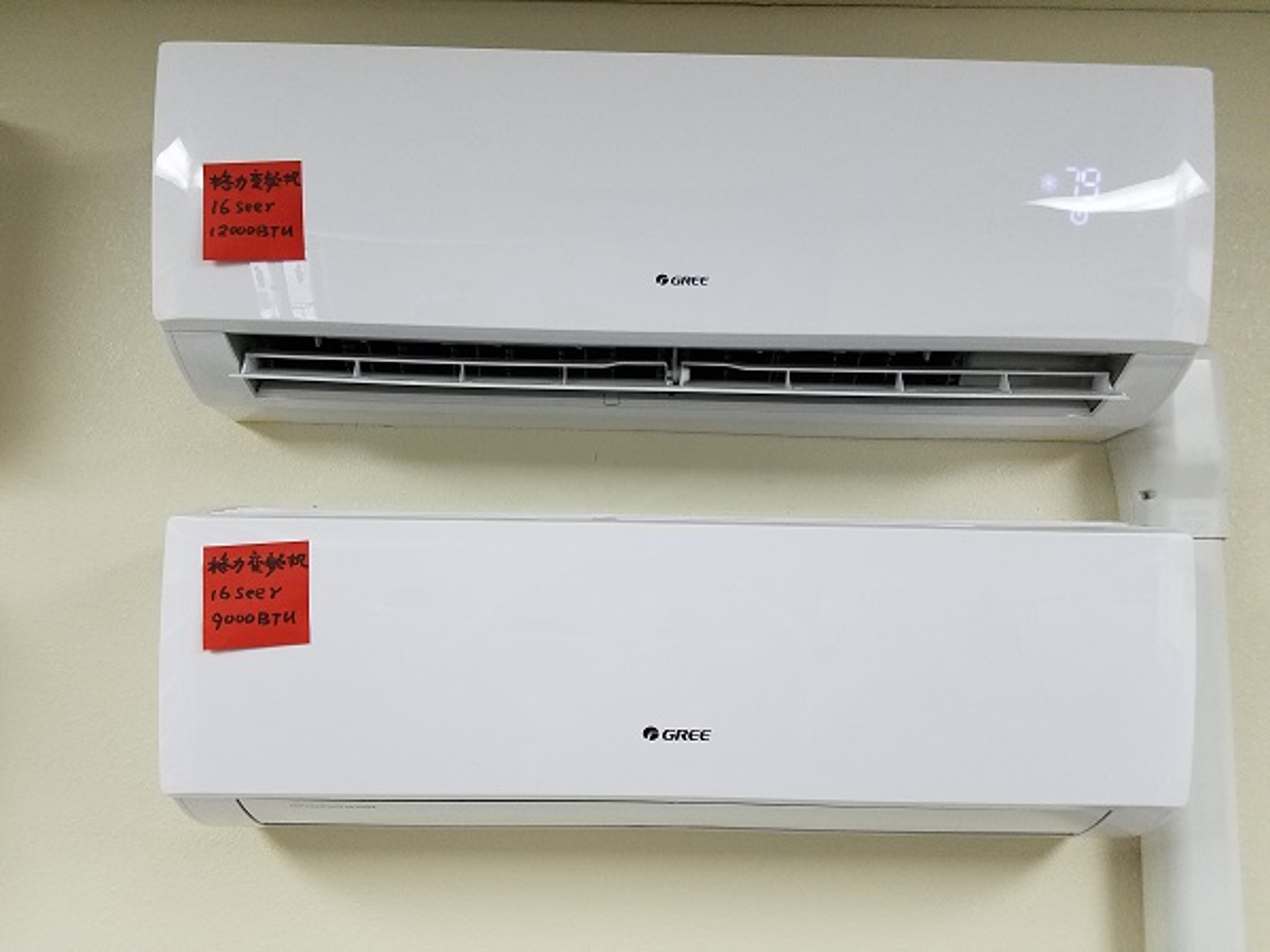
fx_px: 954
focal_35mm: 26
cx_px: 635
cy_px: 476
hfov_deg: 67.3
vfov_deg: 53.1
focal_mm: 4.2
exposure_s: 1/60
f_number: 1.7
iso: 160
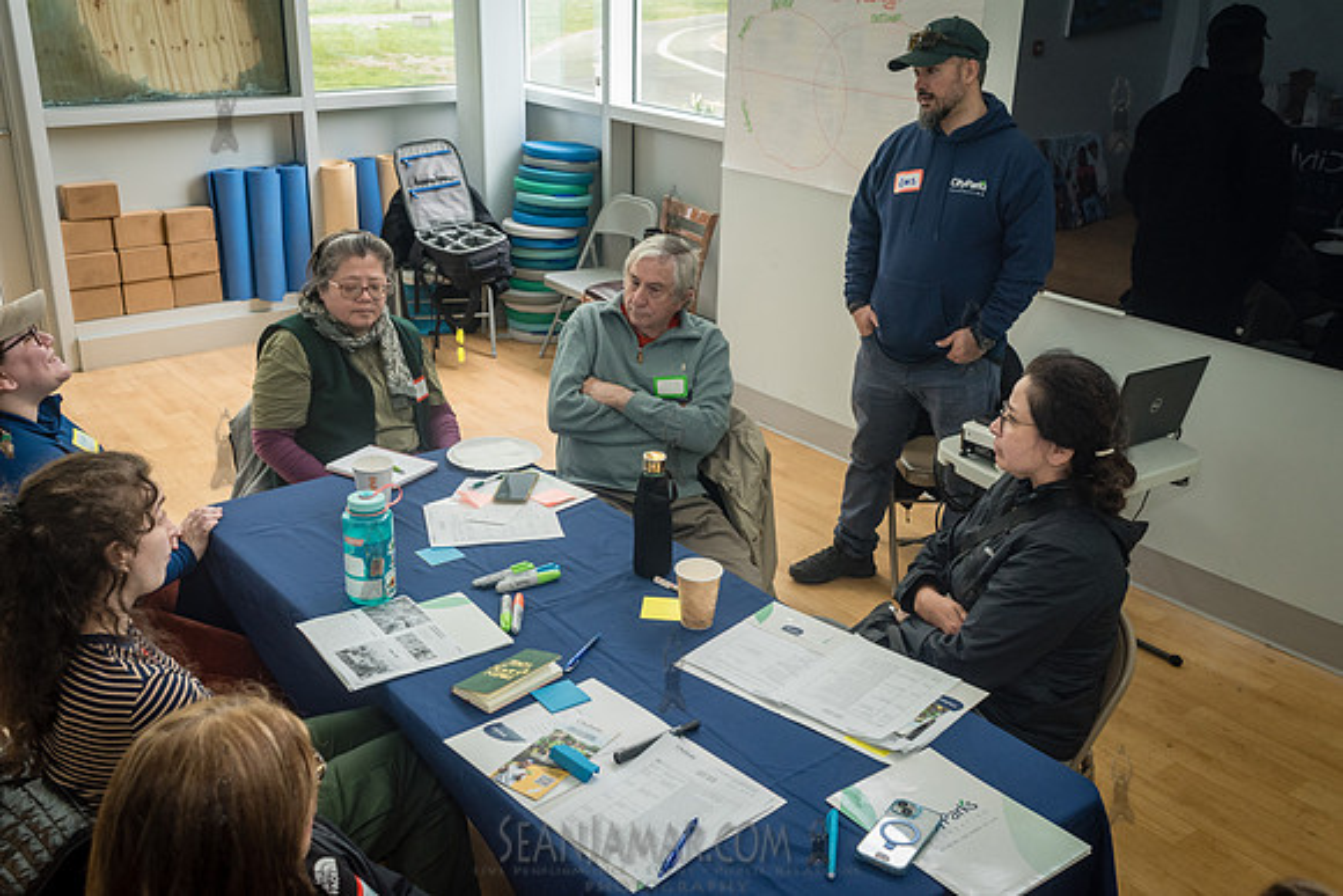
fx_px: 1306
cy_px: 448
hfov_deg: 54.4
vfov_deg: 37.9
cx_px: 672
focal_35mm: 35
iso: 1250
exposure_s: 1/200
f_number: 5.6
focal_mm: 35
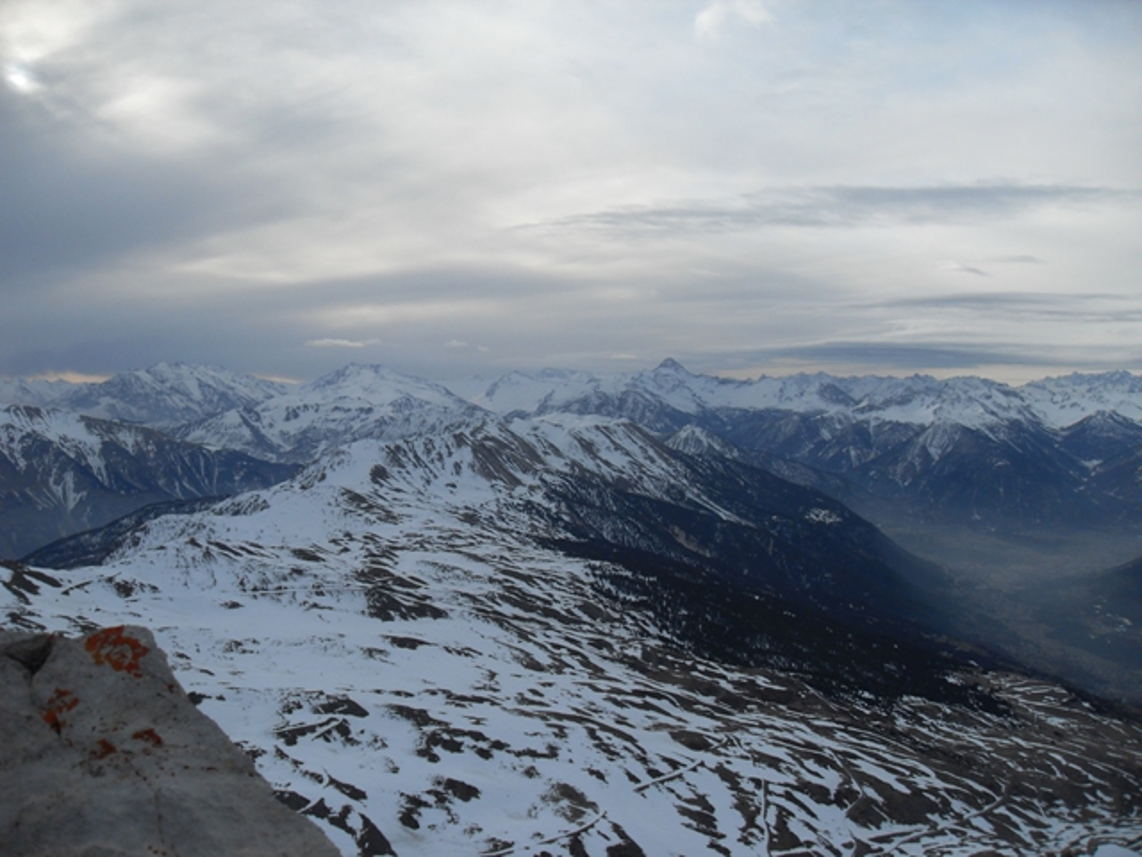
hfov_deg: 52.6
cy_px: 428
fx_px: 1155
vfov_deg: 40.7
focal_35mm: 35
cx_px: 571
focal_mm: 6.3
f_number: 7
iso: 80
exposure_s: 1/250
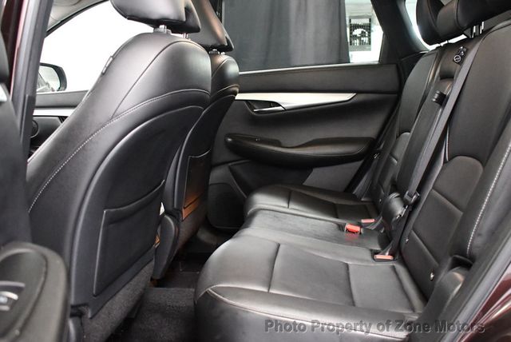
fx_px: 511
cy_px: 171
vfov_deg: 36.9
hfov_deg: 53.1
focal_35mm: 36
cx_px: 256
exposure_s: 1/60
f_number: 3.5
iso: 5000
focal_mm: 18
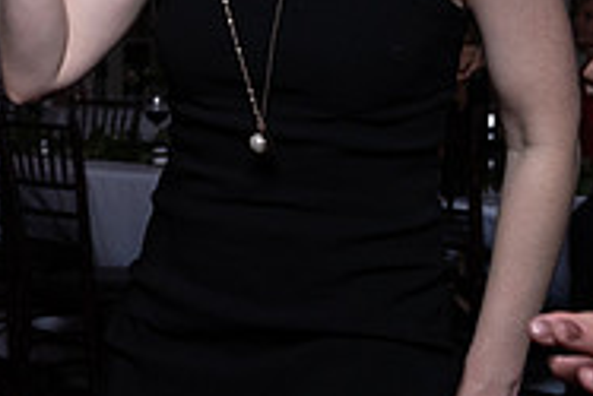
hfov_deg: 16.7
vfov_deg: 11.5
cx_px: -92
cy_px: -10
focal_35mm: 118
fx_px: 1945
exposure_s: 1/200
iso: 2000
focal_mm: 35
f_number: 5.6
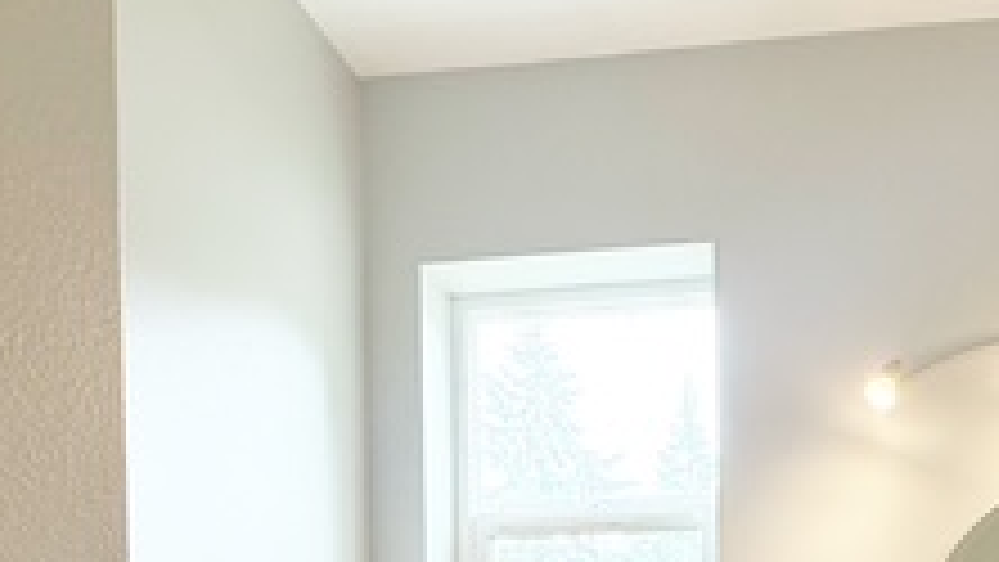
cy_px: 922
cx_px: 864
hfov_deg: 43.1
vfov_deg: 21.2
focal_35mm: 44
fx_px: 1166
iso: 200
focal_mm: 2.22
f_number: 2.2
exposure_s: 1/120
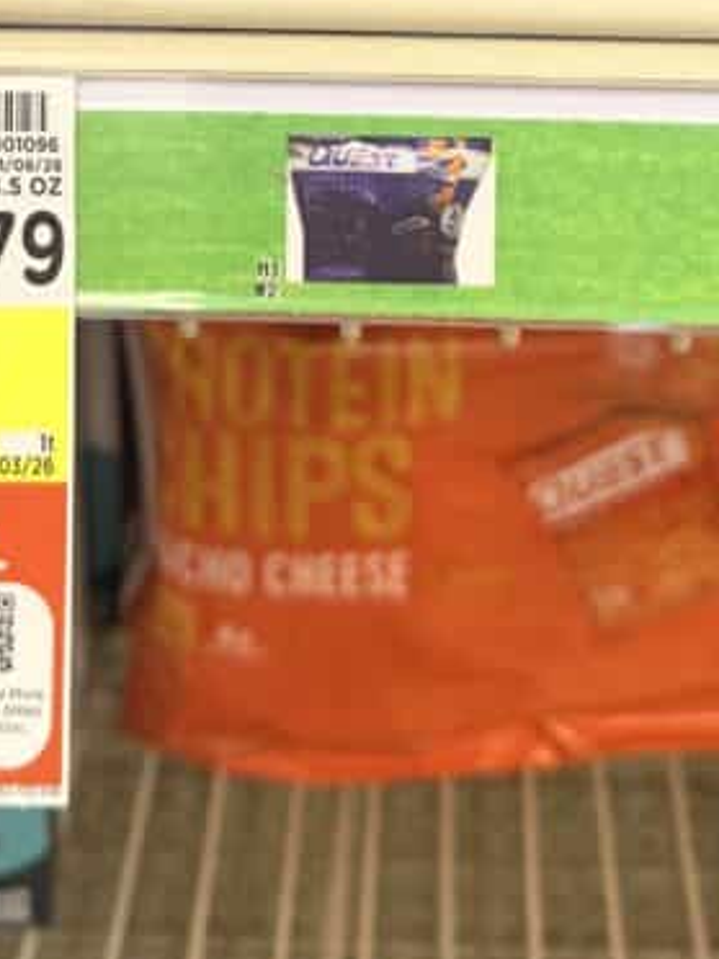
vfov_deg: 27.1
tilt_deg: -23.0
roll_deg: -0.8
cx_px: 350
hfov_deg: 22.3
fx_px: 1828
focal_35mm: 66
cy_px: -75
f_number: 1.78
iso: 200
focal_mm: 6.76
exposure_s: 1/63
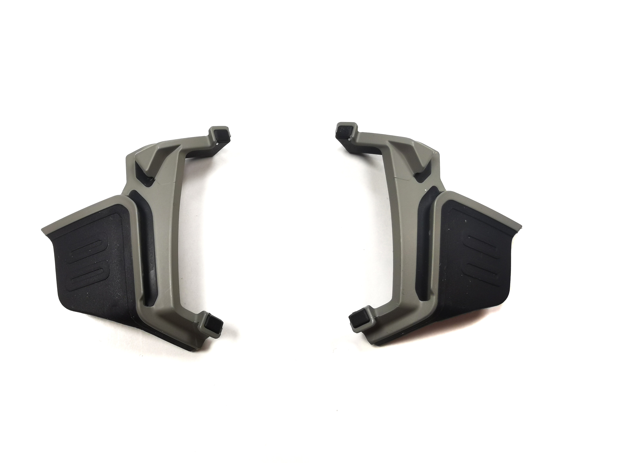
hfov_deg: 67.3
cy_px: 232
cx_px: 308
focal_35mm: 26
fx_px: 463
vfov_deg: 53.1
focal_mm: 2.26
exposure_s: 1/50
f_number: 2.2
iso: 100
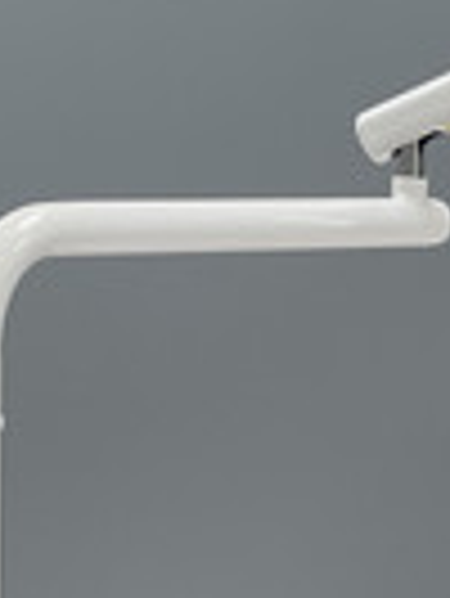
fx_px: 4153
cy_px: 805
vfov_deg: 8.1
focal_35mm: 240
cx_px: 650
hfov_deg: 6.1
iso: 32
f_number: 2.2
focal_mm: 7.5
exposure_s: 1/100
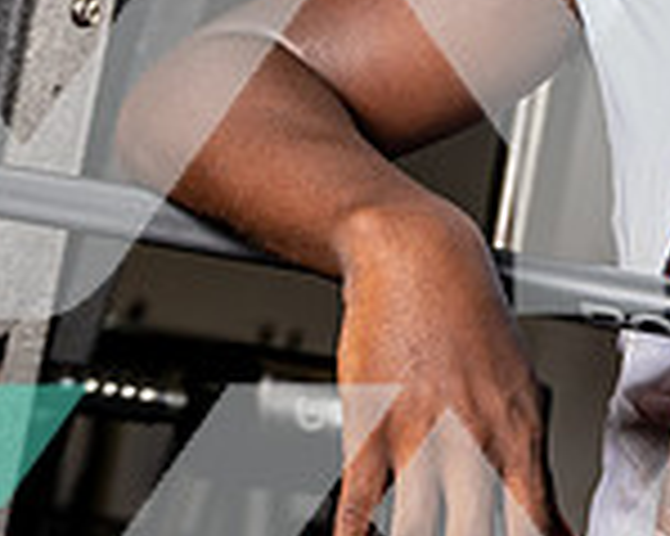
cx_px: 778
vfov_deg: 10.5
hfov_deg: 12.9
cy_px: 79
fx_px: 2893
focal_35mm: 146
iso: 100
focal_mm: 40
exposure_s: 1/250
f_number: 4.5
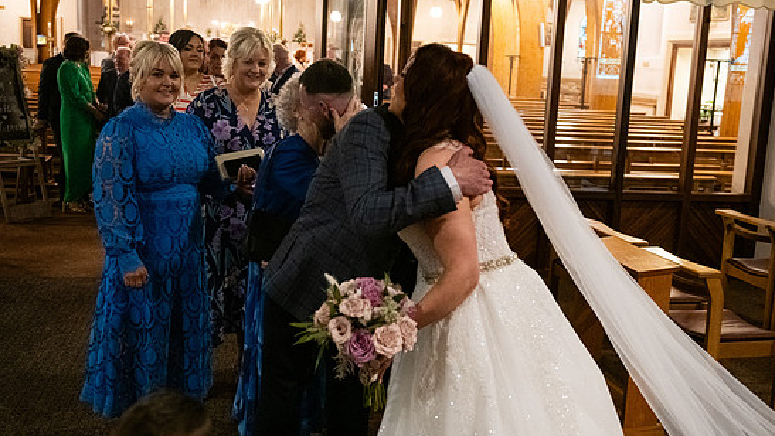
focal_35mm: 40
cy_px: 196
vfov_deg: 29.7
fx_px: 822
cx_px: 398
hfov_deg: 50.5
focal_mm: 36
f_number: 3.5
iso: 2500
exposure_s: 1/160
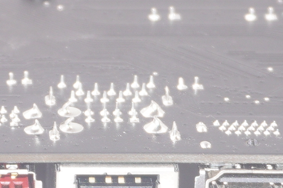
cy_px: 103
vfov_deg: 4.8
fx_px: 2231
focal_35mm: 284
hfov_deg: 7.2
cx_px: -78
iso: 200
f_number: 5.6
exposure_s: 1/60
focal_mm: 31
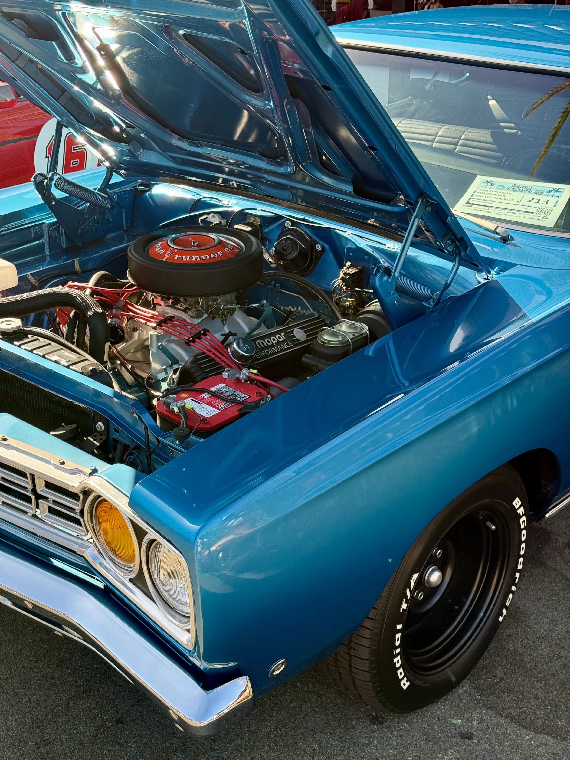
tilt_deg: -20.0
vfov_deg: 39.7
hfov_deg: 30.3
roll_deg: -1.7
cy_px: 380
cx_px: 285
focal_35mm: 48
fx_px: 1054
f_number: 1.78
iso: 100
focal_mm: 6.76
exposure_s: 1/337
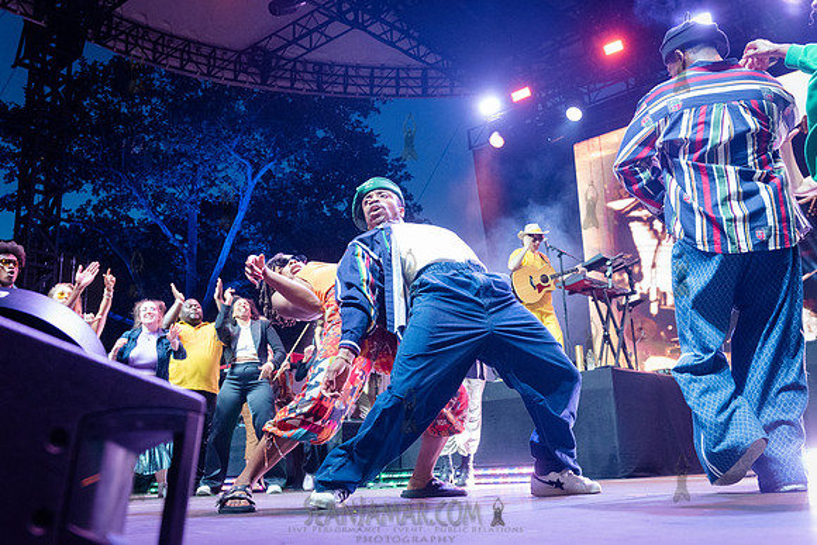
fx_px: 770
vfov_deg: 39.0
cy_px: 272
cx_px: 408
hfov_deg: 55.9
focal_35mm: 34
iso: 6400
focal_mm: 32
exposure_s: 1/400
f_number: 4
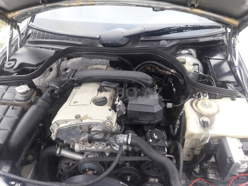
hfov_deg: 63.4
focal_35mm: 28
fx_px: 201
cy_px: 93
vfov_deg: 49.7
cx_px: 124
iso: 50
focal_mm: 3.7
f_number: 1.9
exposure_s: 1/33
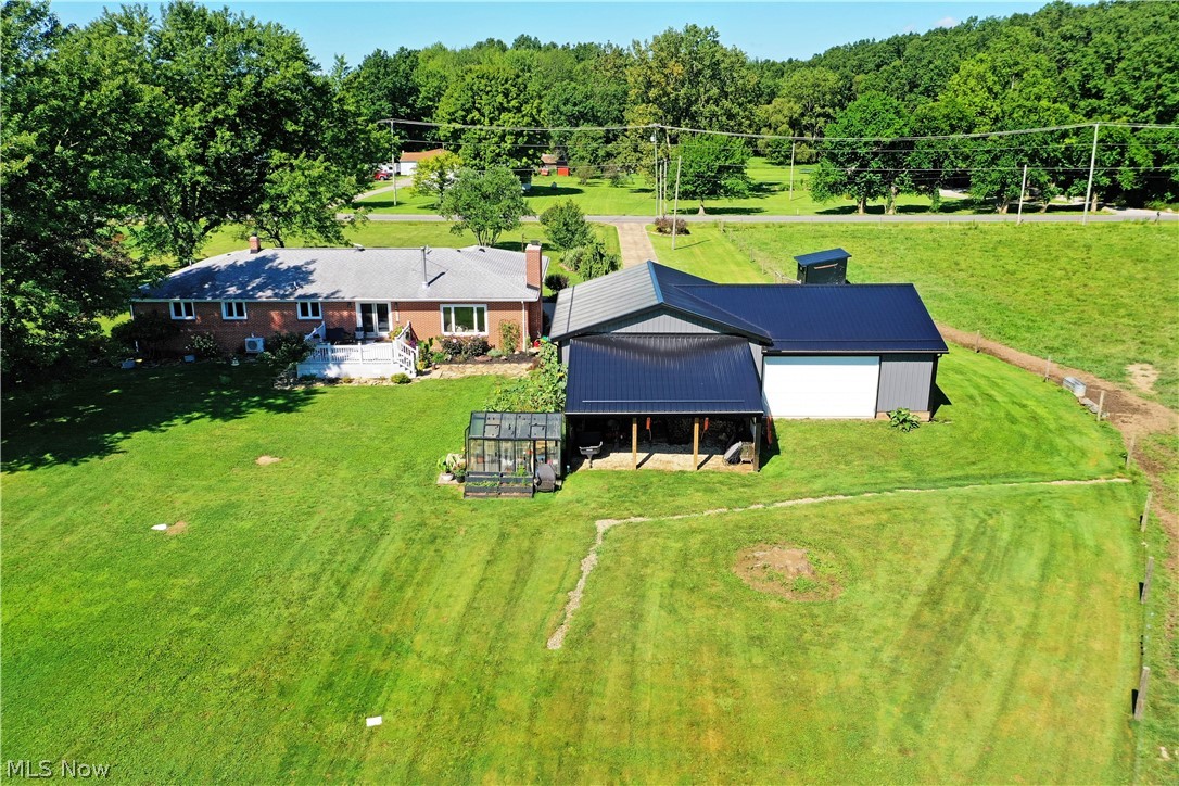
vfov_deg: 46.4
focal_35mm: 28
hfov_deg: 65.5
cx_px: 590
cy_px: 393
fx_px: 917
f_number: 5.6
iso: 100
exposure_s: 1/400
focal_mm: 10.26
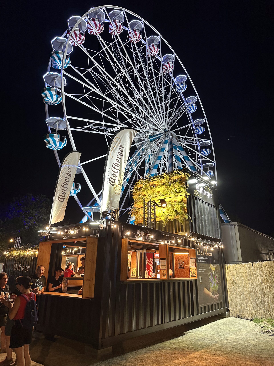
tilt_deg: +18.9
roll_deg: -1.3
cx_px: 137
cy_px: 183
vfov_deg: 71.6
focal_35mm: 24
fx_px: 253
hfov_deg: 56.8
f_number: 1.78
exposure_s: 1/50
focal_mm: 6.86
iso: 250
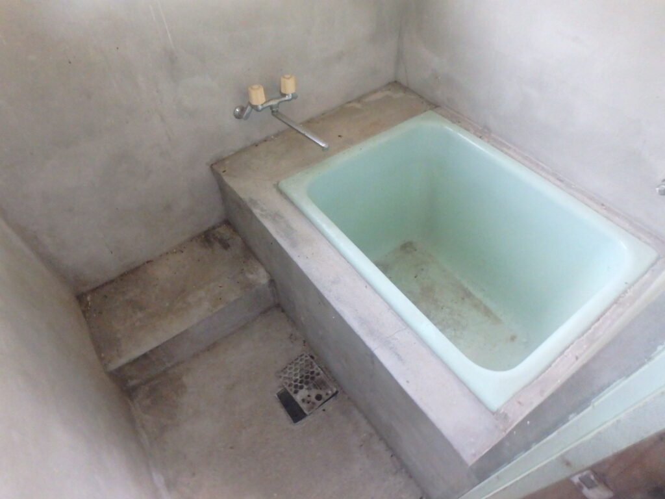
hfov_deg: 79.0
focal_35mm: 21
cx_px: 332
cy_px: 250
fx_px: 403
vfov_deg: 63.4
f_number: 6
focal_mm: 3.7
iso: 1250
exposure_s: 1/30
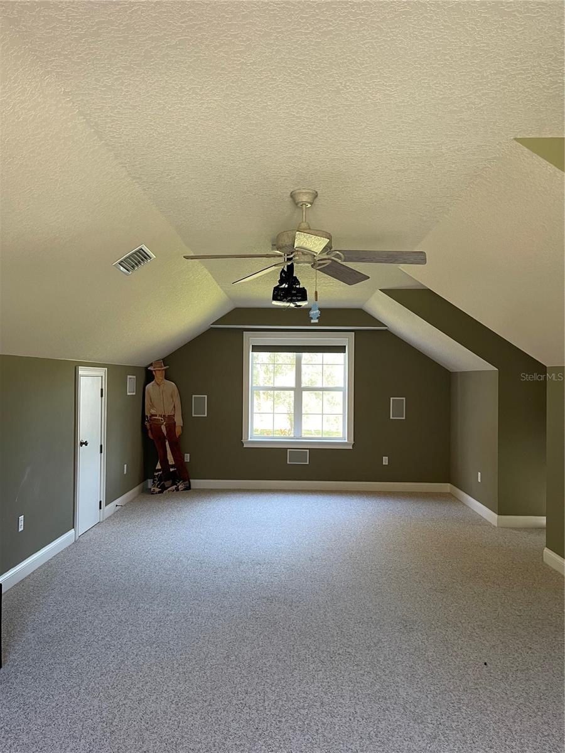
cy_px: 376
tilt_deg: +0.1
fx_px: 566
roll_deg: -0.8
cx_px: 282
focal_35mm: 26
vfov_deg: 67.3
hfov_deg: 53.1
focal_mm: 5.1
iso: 160
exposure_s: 1/60
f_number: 1.6
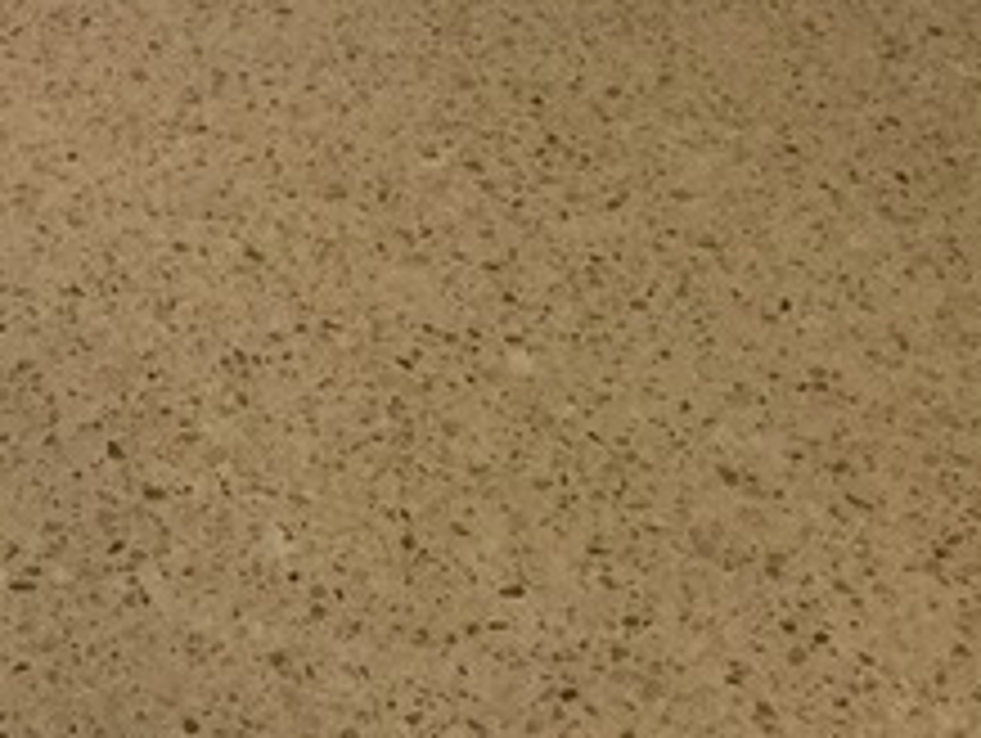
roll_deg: +2.0
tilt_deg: -31.1
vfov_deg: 15.6
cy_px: -189
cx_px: -176
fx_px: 2582
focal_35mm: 91
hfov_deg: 20.2
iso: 125
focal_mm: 3.3
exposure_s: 1/30
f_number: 2.4
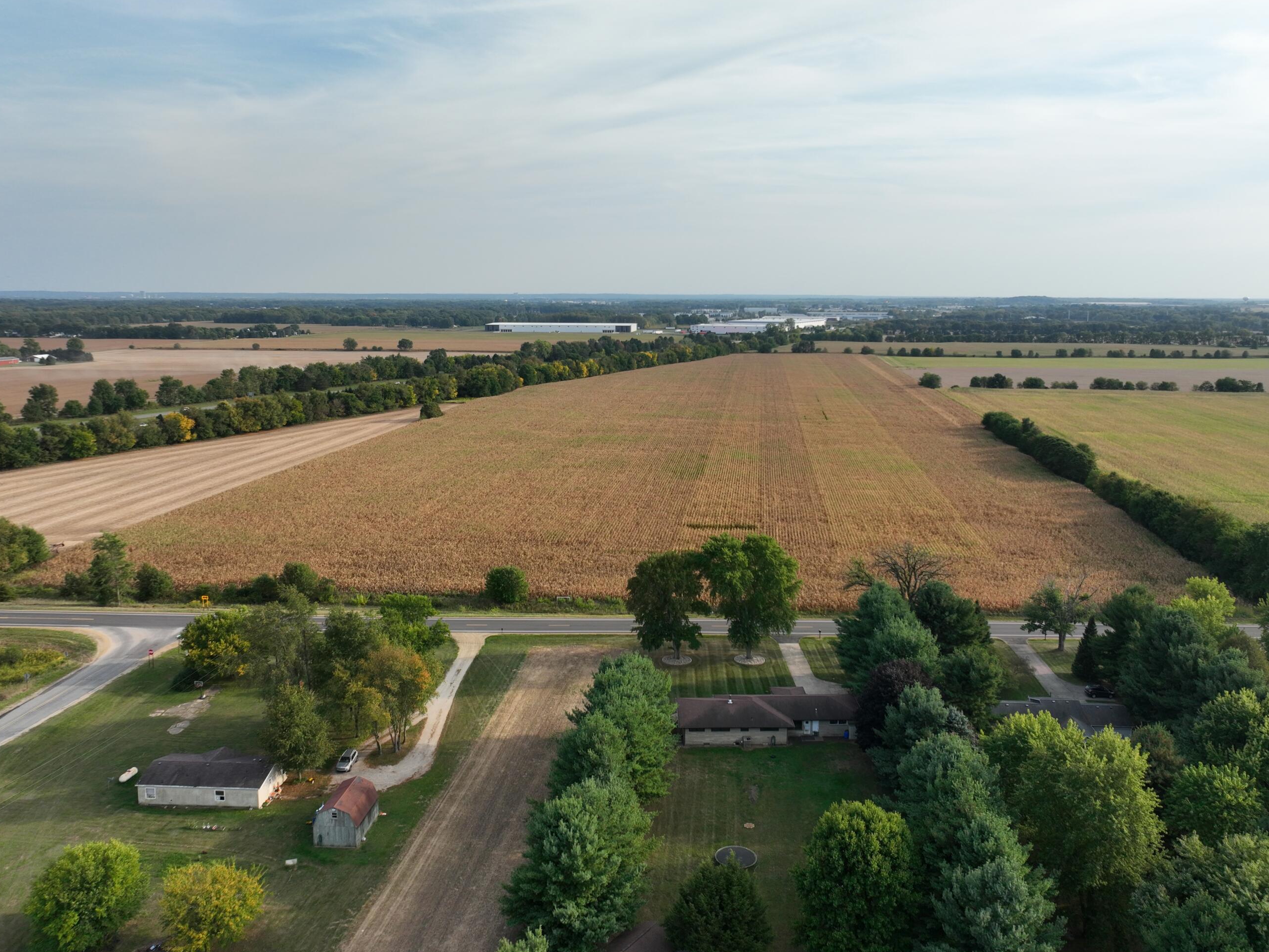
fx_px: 1027
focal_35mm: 28
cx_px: 658
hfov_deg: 63.4
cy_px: 431
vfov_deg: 49.7
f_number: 2.8
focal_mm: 12.29
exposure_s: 1/1000
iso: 140
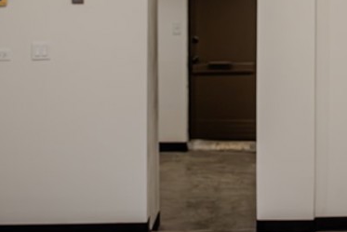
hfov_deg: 21.1
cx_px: 236
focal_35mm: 96
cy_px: 41
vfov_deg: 14.2
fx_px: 926
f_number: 4.5
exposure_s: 1/200
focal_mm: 35
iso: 1000
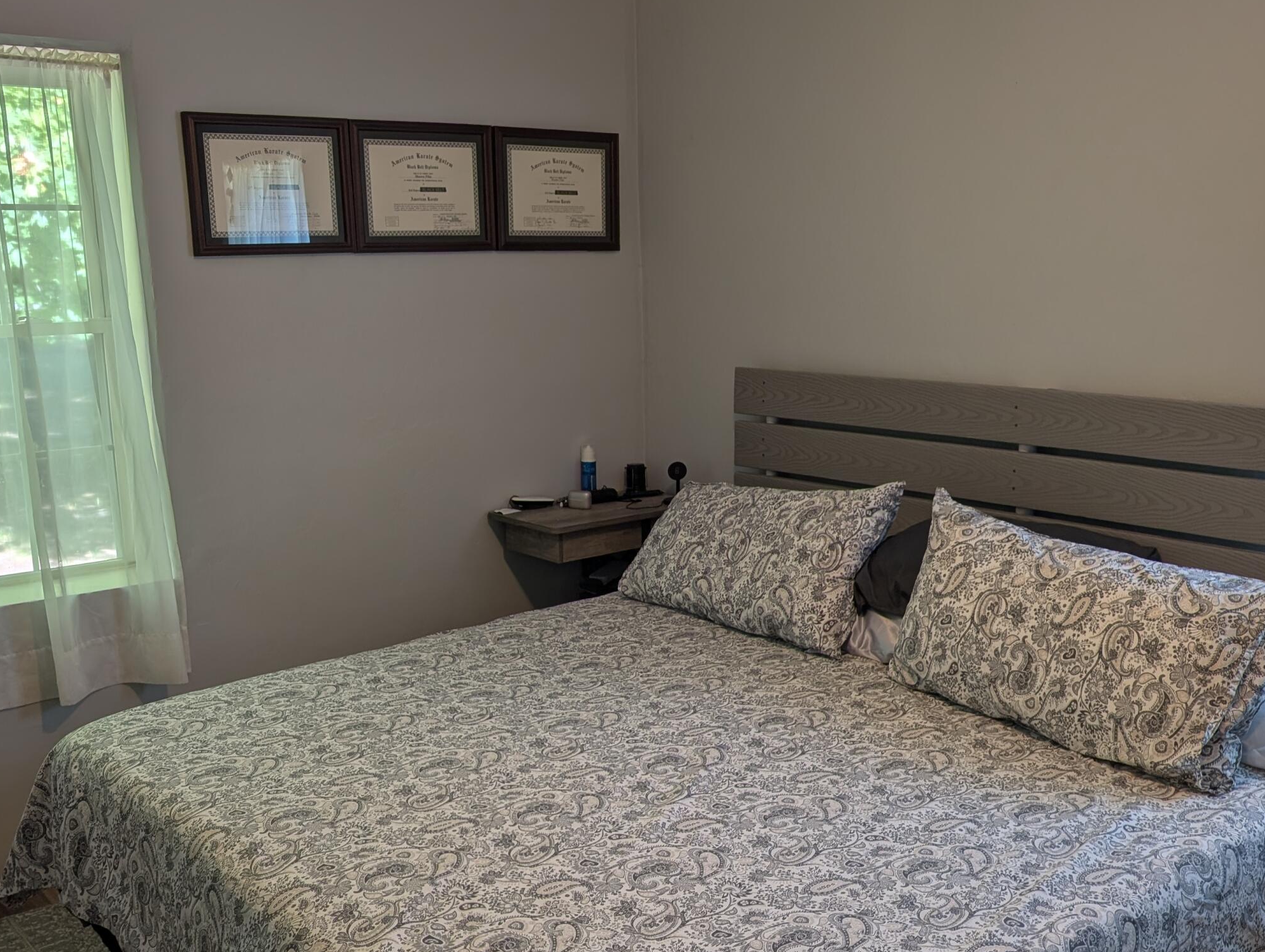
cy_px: 535
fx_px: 1317
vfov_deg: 39.7
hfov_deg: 51.3
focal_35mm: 36
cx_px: 628
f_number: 1.68
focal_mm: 6.9
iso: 21
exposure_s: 1/30
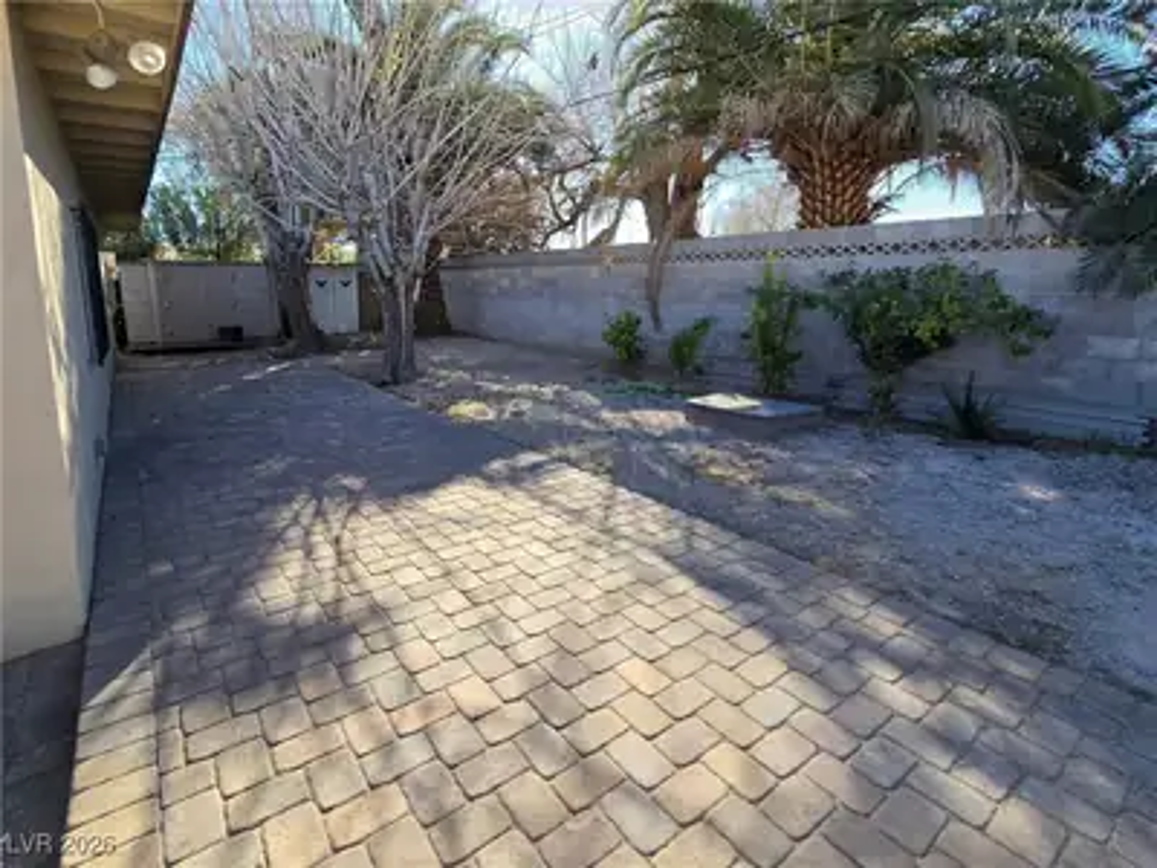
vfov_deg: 89.9
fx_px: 435
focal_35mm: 13
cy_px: 434
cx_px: 578
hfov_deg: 106.2
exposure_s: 1/909
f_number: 2.2
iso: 50
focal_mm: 2.2
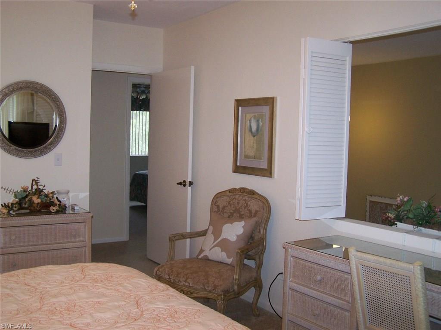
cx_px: 220
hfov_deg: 49.0
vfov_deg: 37.7
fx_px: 484
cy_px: 165
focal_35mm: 38
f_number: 2.8
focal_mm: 6.3
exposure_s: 1/60
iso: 160
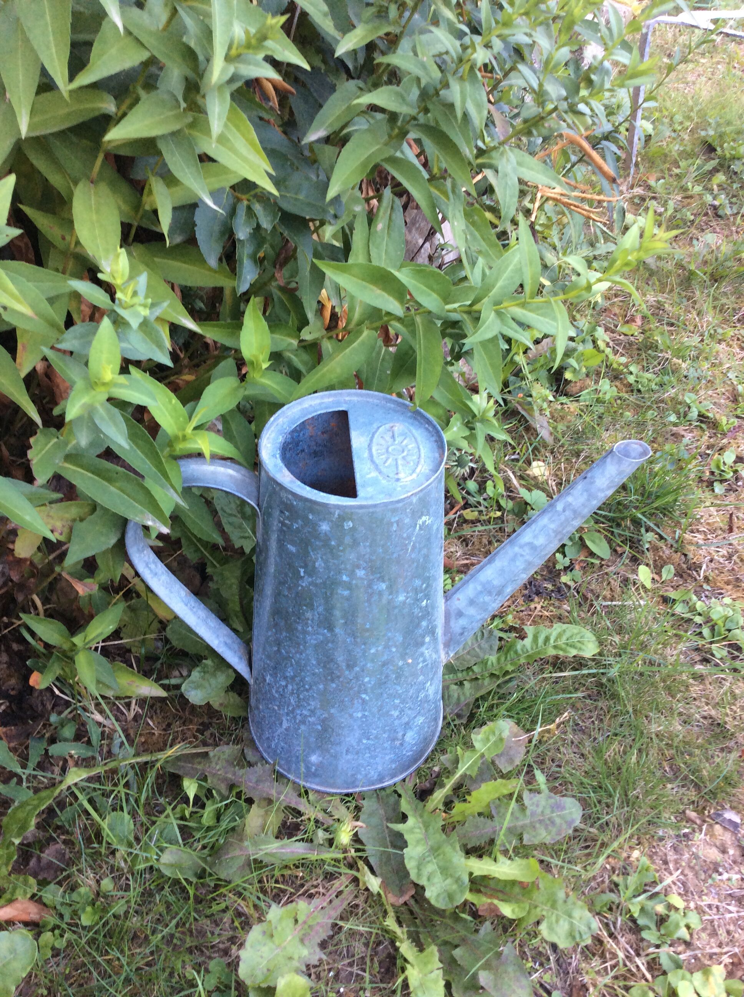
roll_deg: -3.1
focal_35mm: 32
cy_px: 498
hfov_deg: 44.1
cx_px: 372
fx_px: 919
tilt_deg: -39.9
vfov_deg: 56.9
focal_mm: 3.3
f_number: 2.4
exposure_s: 1/33
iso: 40
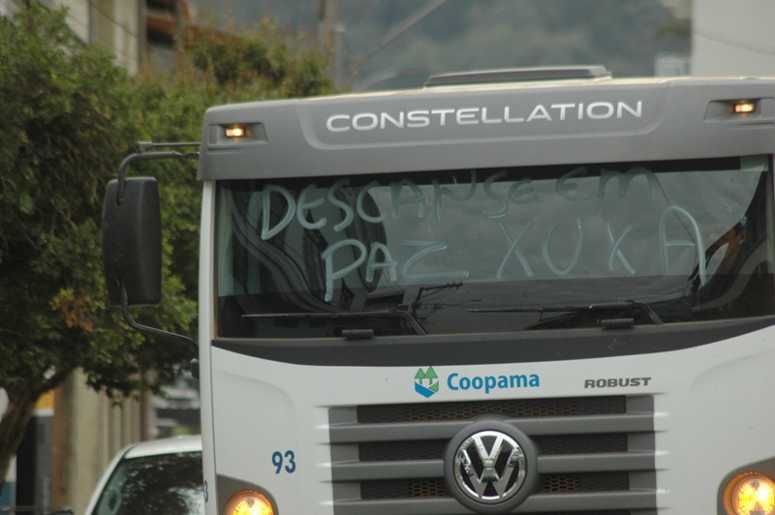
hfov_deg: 6.5
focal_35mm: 315
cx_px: 388
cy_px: 258
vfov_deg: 4.4
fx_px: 6776
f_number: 5
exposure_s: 1/800
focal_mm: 210
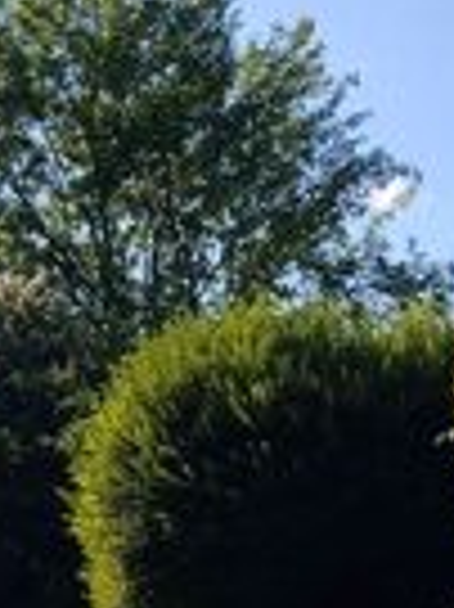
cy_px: 214
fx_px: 1611
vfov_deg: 21.3
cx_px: -135
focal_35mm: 92
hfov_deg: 15.3
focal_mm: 3.96
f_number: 1.8
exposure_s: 1/1736
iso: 50
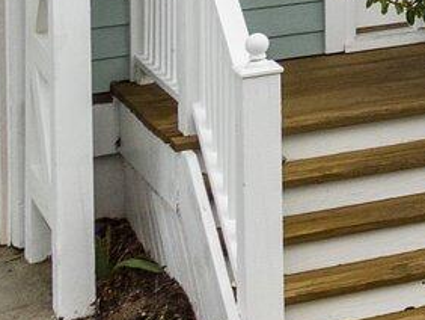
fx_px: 2138
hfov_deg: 8.3
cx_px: 1509
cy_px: -339
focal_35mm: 174
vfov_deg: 8.1
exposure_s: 1/200
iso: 120
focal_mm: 12.29
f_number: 2.8
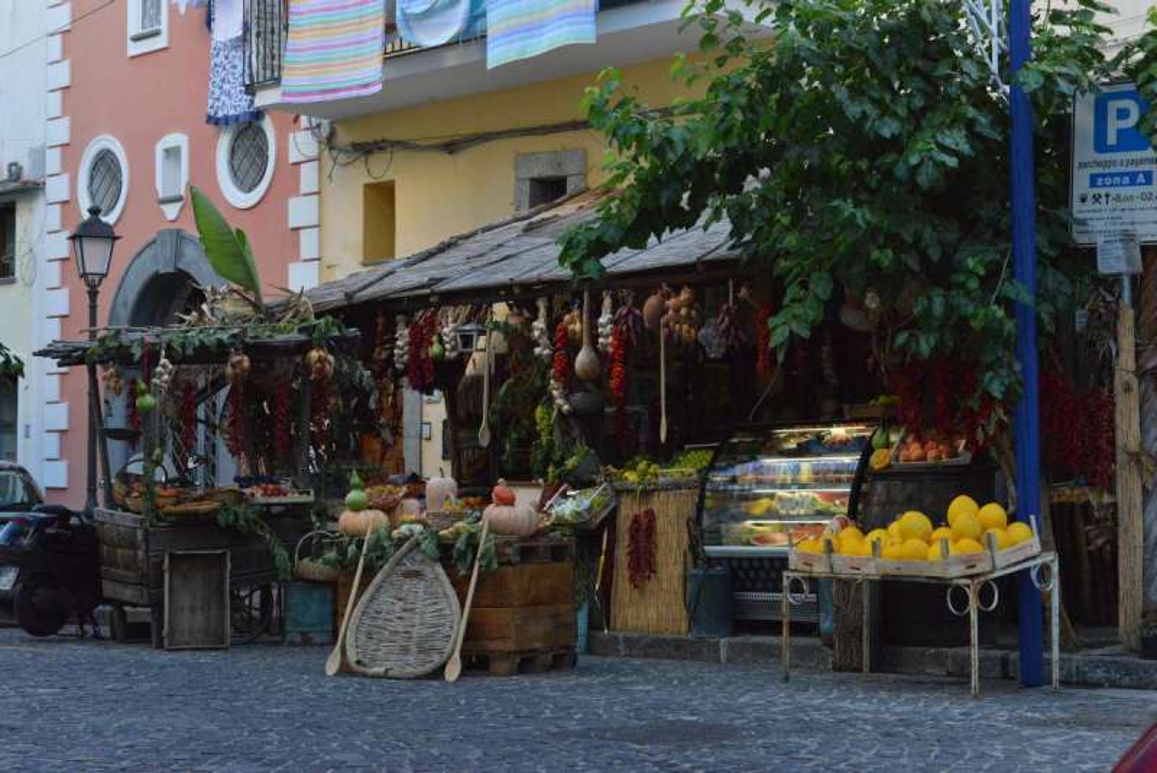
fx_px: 2250
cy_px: 386
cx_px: 578
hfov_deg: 28.8
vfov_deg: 19.5
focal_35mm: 70
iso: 6400
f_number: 11
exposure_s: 1/250
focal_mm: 70
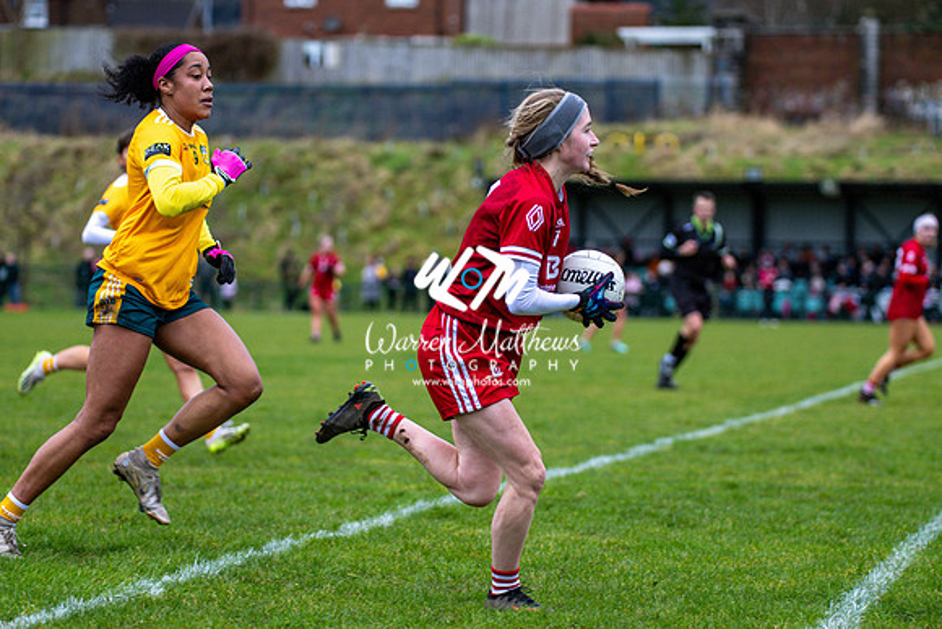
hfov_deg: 16.4
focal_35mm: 125
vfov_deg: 11.0
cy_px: 314
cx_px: 471
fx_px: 3271
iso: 1400
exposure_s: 1/1000
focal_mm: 125
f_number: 2.8
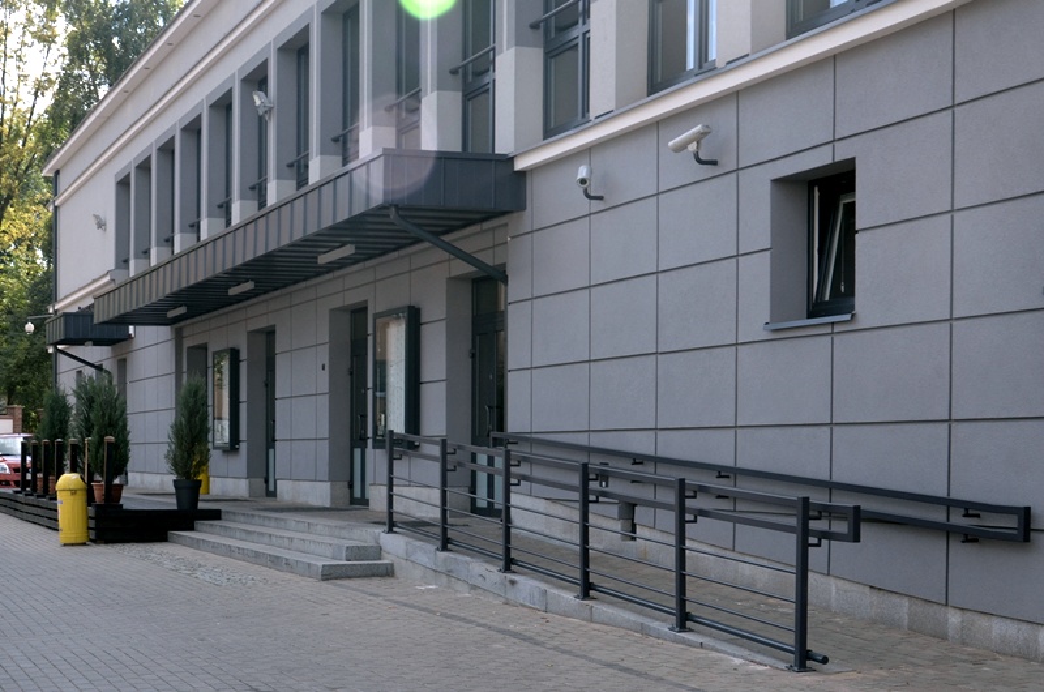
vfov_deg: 34.1
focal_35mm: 39
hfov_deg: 49.6
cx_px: 522
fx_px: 1129
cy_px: 346
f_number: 8
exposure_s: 1/250
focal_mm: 26
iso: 200
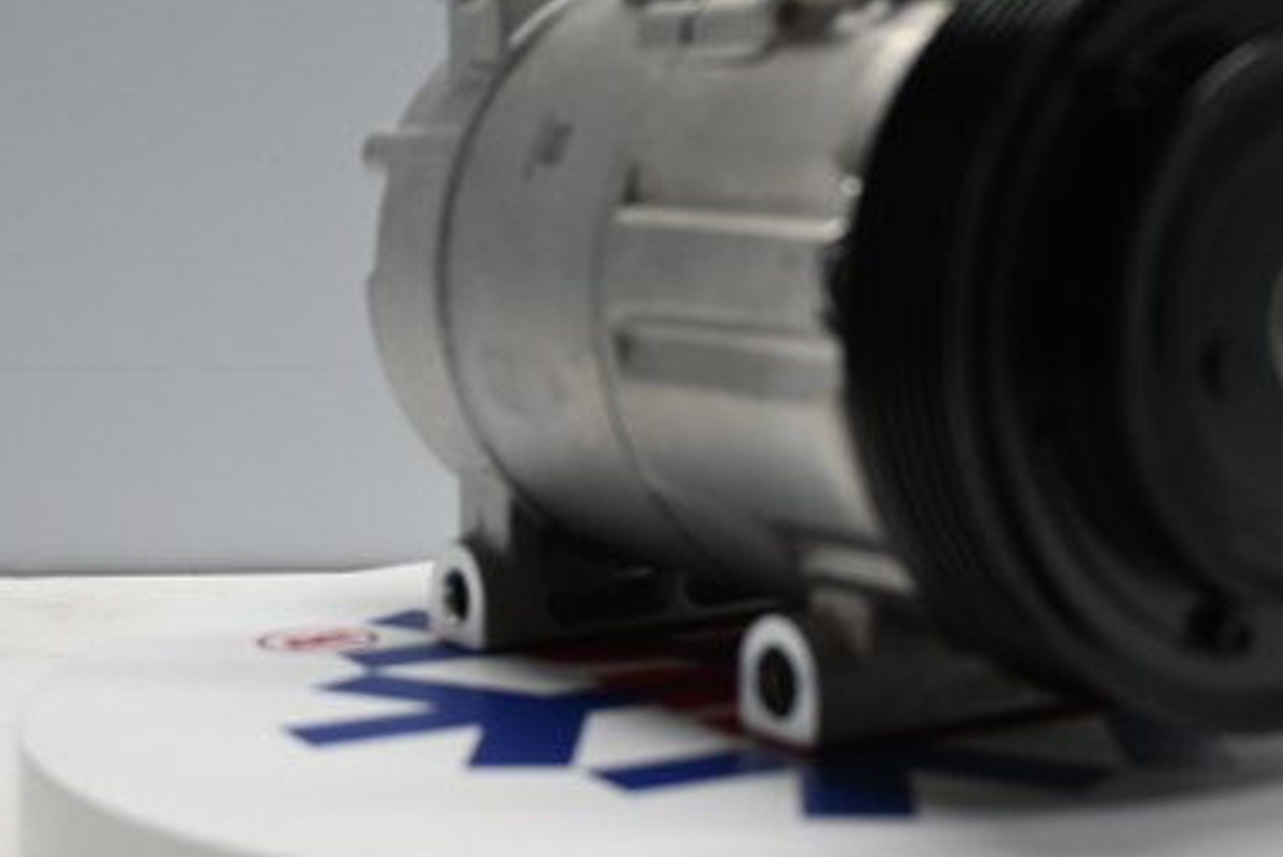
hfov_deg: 28.2
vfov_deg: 19.1
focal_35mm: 71
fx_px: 2532
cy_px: 199
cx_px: 864
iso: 400
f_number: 4.8
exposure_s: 1/50
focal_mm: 30
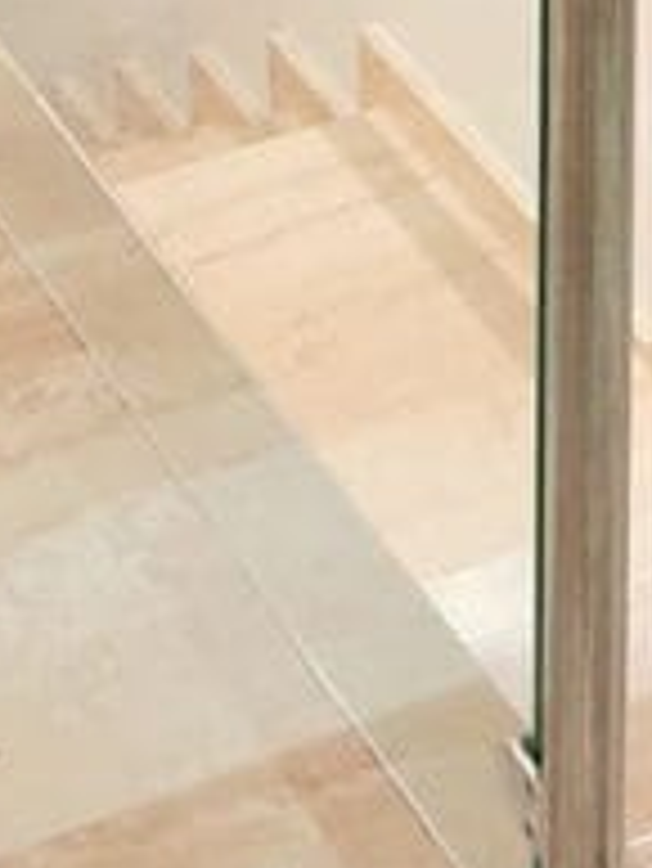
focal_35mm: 149
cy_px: -1061
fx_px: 3738
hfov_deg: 9.9
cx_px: 670
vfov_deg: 11.4
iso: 125
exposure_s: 1/50
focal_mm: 5.23
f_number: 1.8
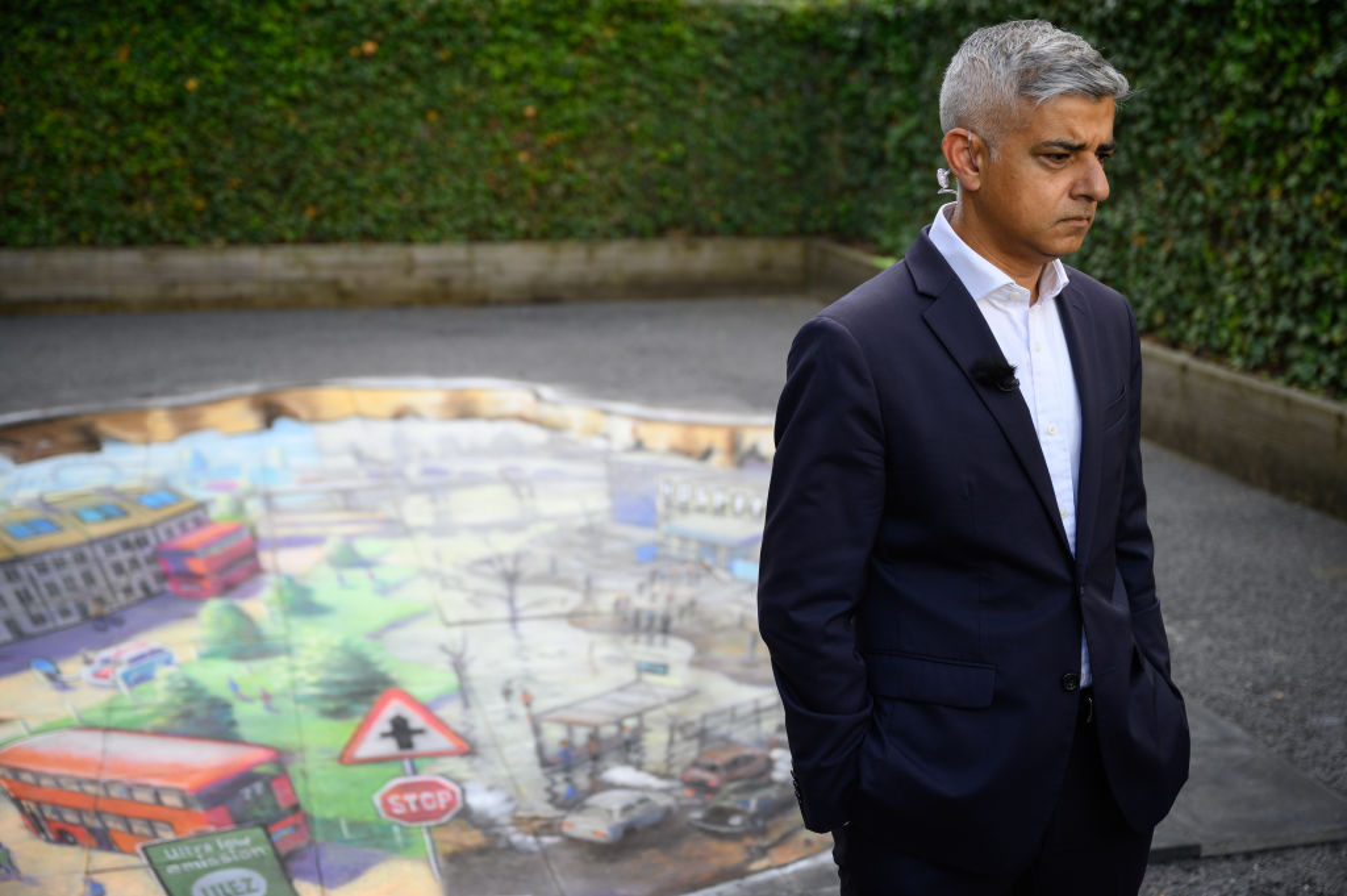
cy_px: 448
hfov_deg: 45.5
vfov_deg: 31.1
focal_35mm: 43
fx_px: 1608
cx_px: 674
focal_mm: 43
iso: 500
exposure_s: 1/1250
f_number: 2.8
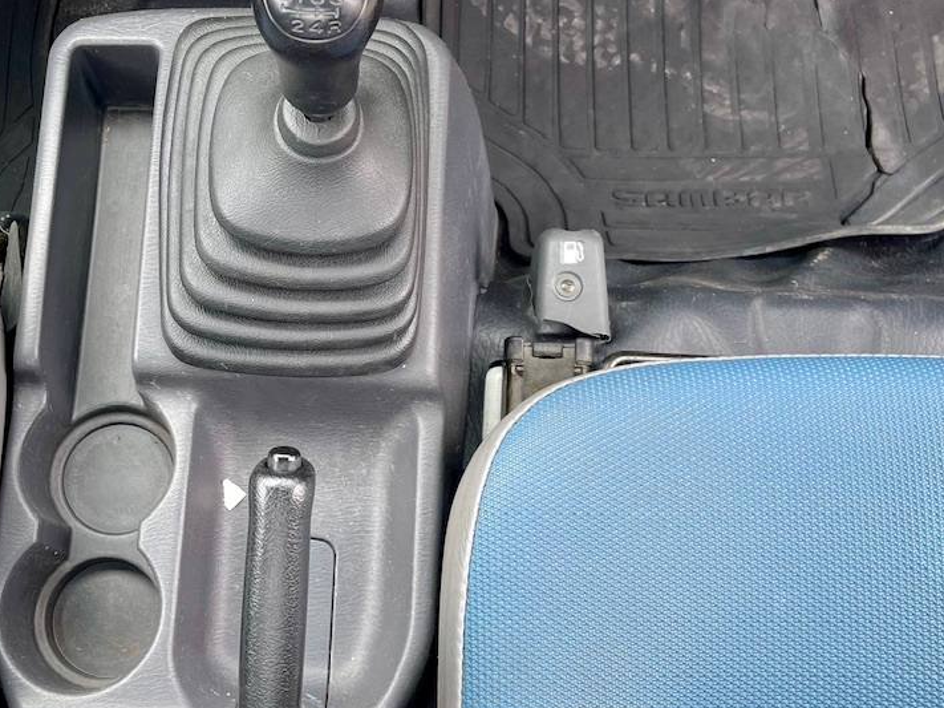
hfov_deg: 41.5
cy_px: 401
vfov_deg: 32.1
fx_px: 1227
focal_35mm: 45
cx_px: 309
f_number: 1.6
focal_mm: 5.1
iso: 64
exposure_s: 1/121
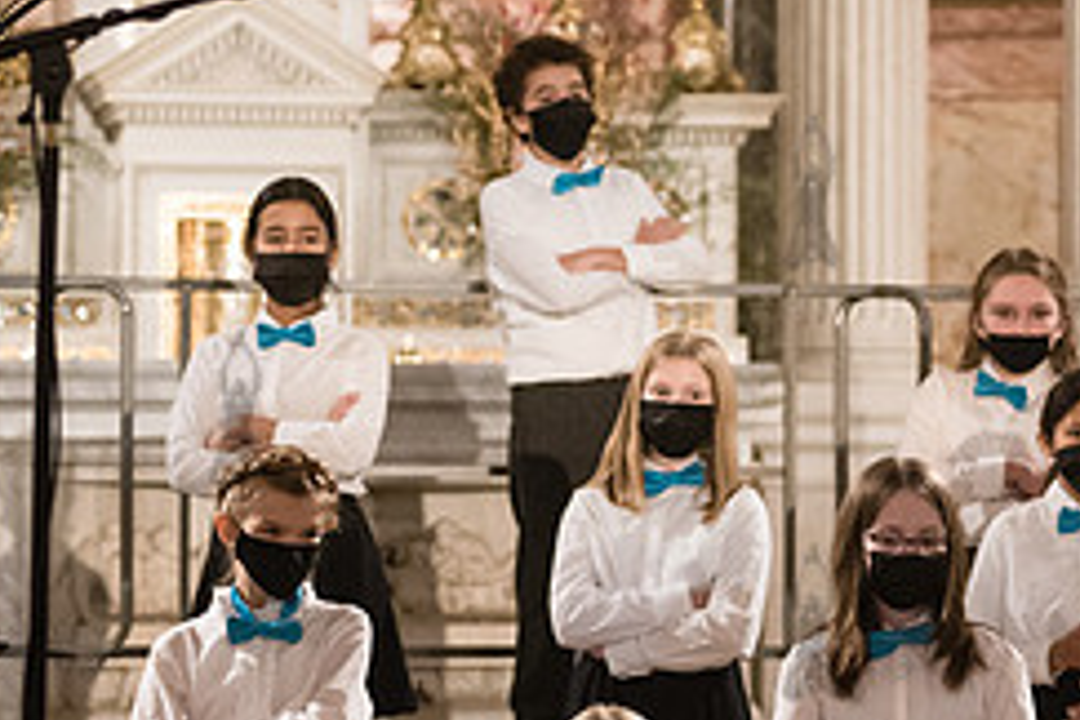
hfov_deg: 8.3
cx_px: 809
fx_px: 7469
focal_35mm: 249
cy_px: 620
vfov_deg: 5.5
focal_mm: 100
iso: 4000
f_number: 4
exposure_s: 1/200
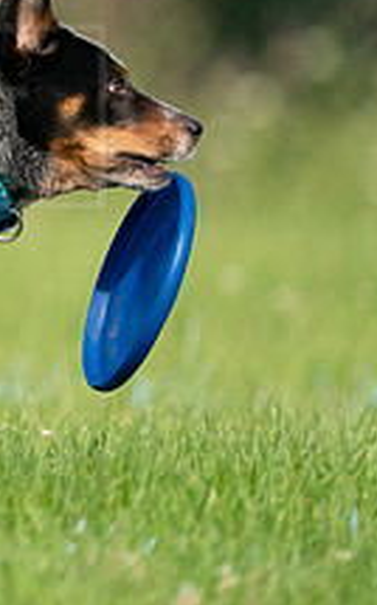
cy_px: 165
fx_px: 24280
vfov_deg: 1.4
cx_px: -357
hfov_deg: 0.9
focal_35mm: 1474
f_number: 6.3
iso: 1250
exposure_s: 1/4000
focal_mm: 535
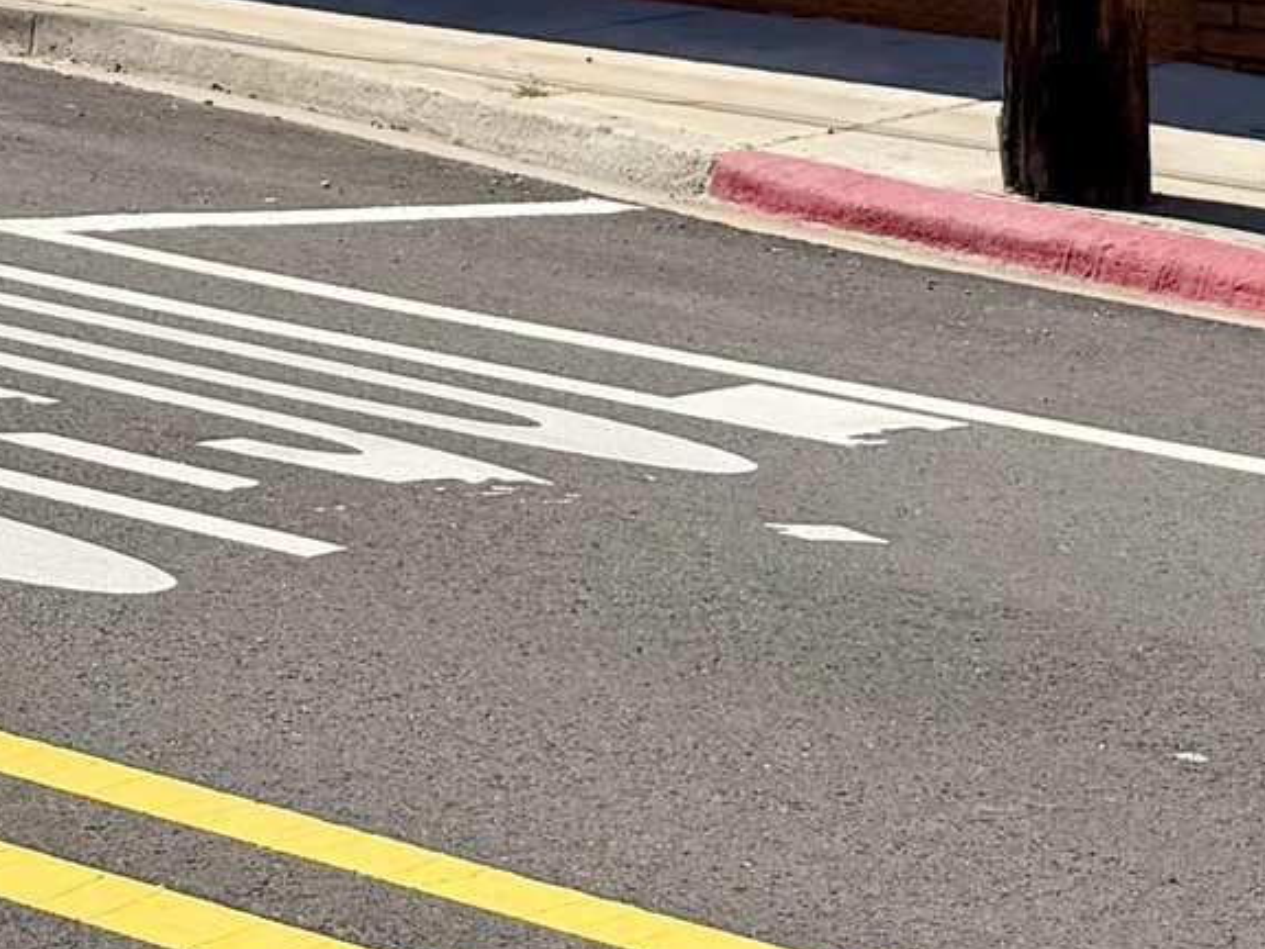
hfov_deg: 14.0
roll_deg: -0.8
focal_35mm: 128
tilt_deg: +7.8
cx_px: -894
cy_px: -1272
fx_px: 4678
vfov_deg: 10.2
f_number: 1.78
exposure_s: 1/7353
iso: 80
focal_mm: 6.76
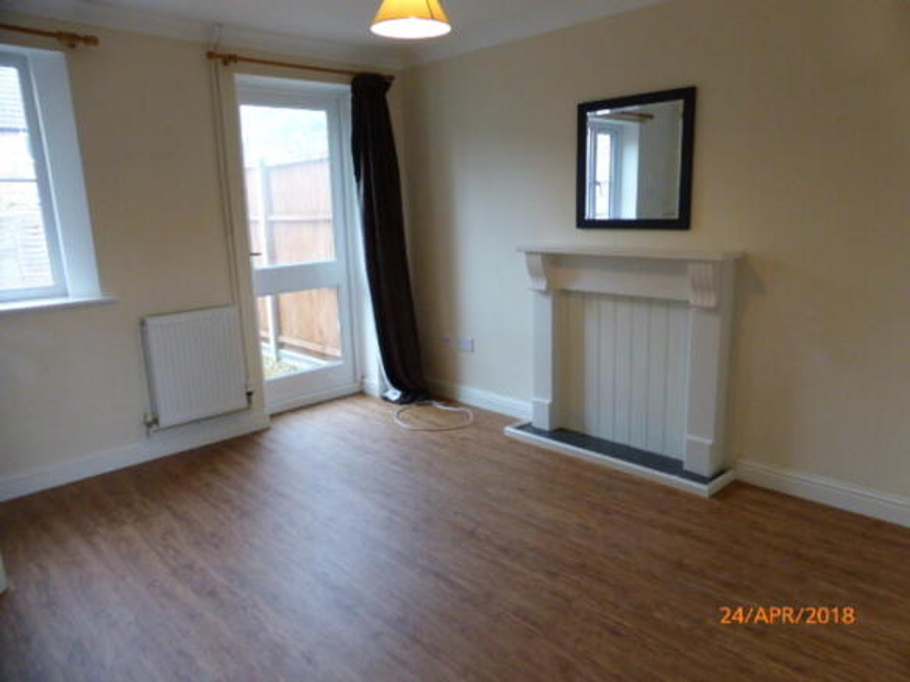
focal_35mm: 24
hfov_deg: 71.6
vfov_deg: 56.8
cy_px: 341
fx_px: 631
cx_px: 455
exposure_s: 1/60
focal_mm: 4.3
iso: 400
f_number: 3.3
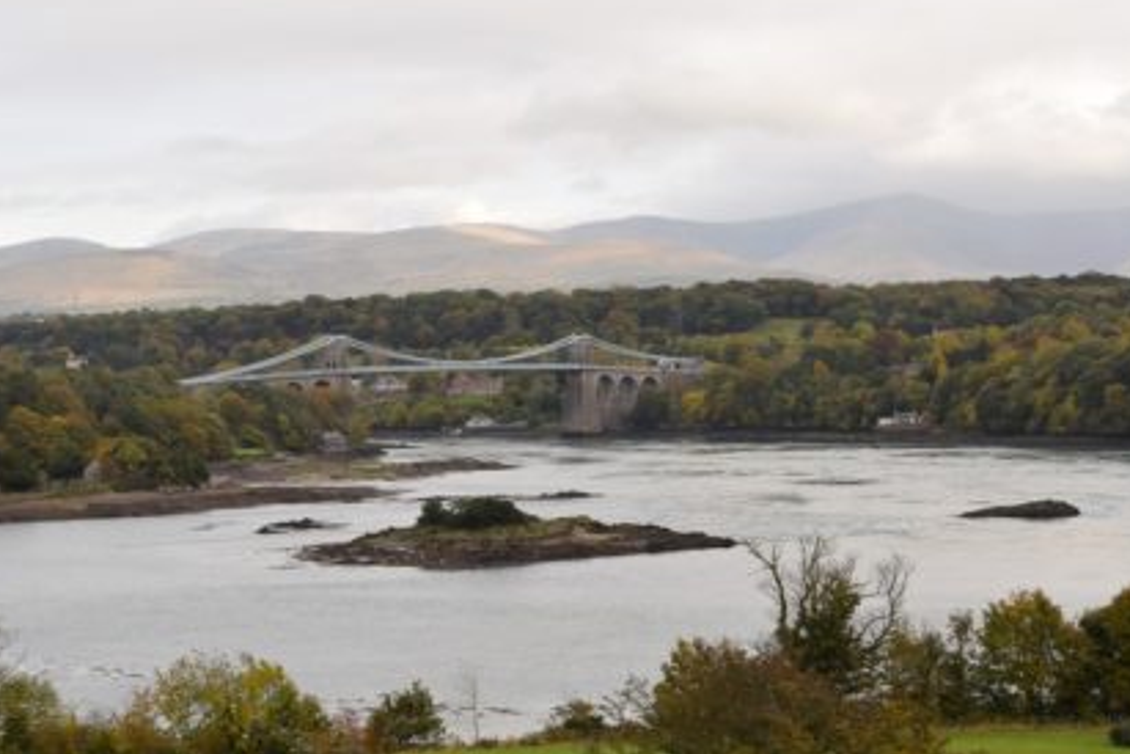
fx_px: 2567
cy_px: 464
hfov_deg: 24.8
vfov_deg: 16.7
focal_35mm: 82
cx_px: 506
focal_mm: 35
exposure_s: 1/100
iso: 100
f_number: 6.3
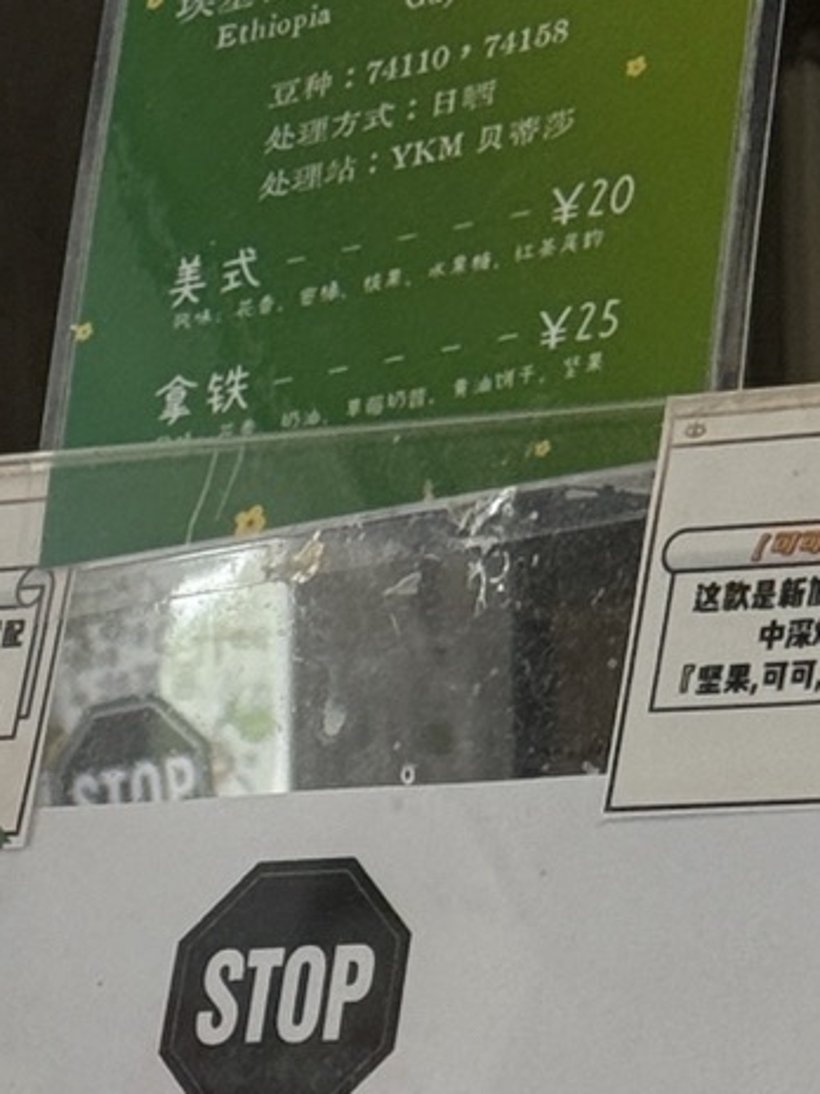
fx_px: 6538
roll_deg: -0.7
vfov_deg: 9.5
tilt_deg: -0.1
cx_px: -238
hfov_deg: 7.1
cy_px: 1212
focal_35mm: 207
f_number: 1.78
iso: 80
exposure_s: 1/100
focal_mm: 6.76
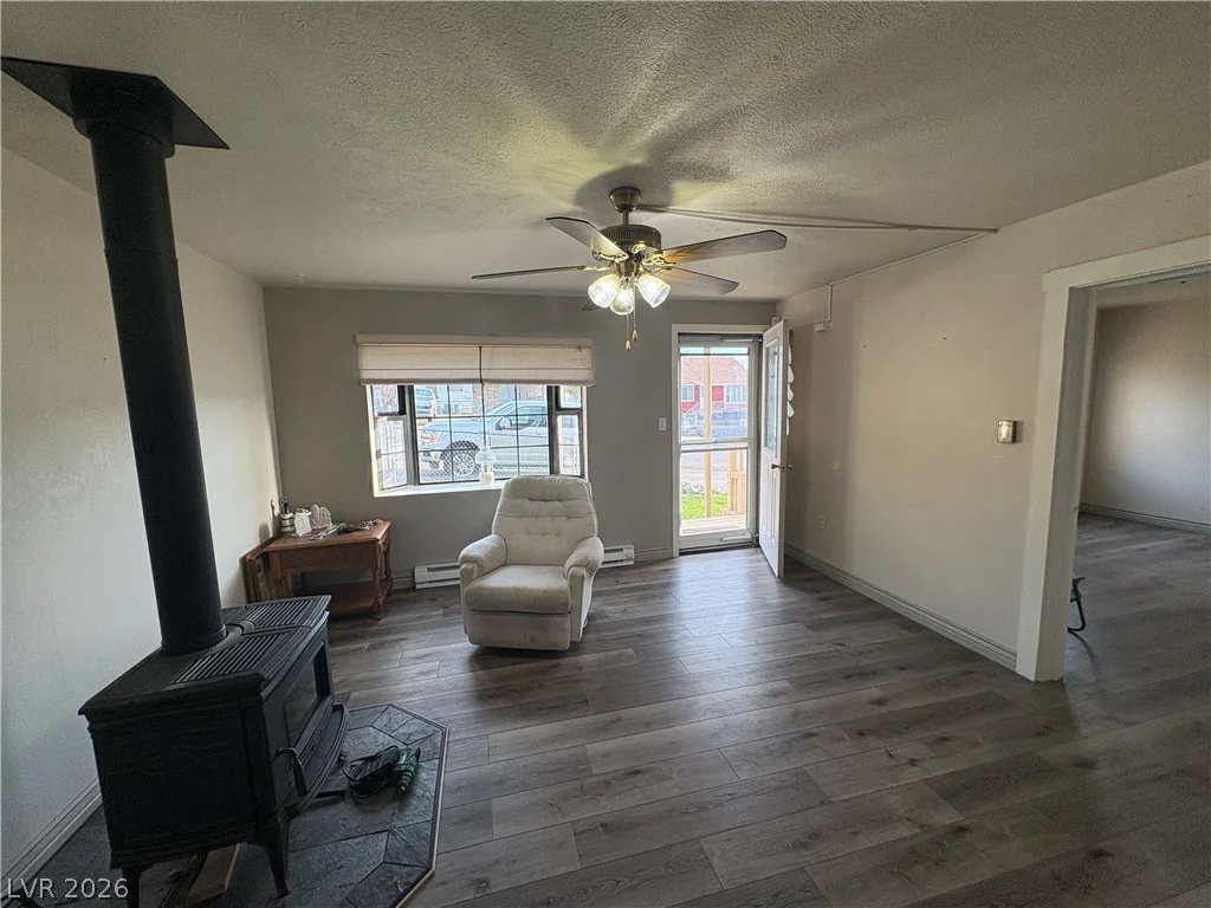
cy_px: 454
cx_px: 606
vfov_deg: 85.7
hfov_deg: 102.1
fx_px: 490
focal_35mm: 14
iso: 80
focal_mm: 2.22
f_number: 2.2
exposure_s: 1/120
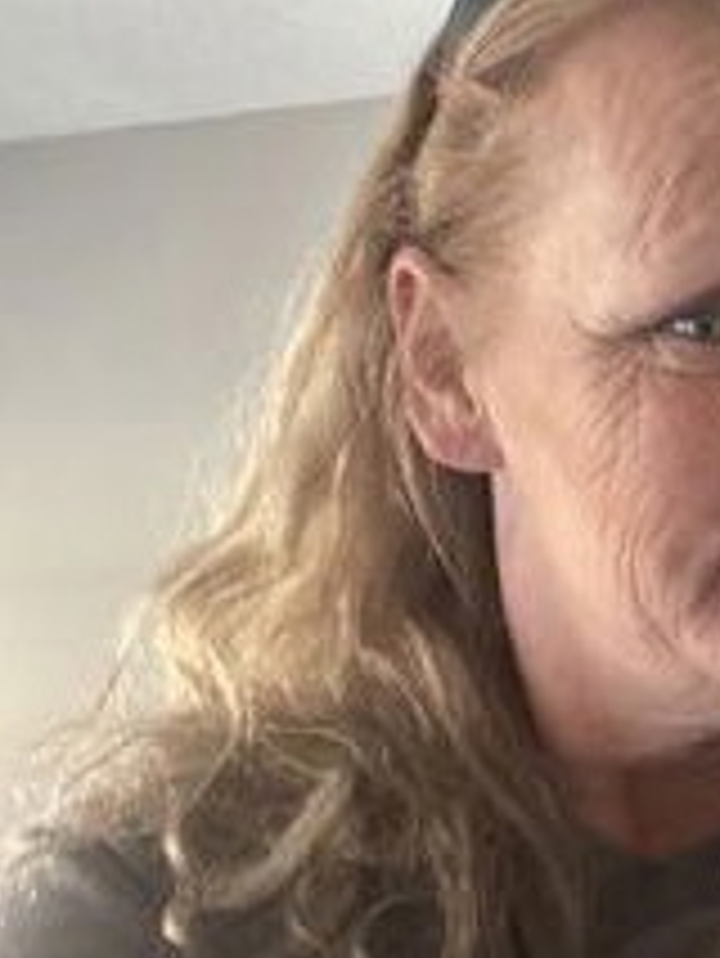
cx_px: 738
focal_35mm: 62
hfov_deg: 22.6
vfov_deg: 31.1
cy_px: 405
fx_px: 1718
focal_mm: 2.69
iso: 500
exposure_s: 1/30
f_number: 1.9
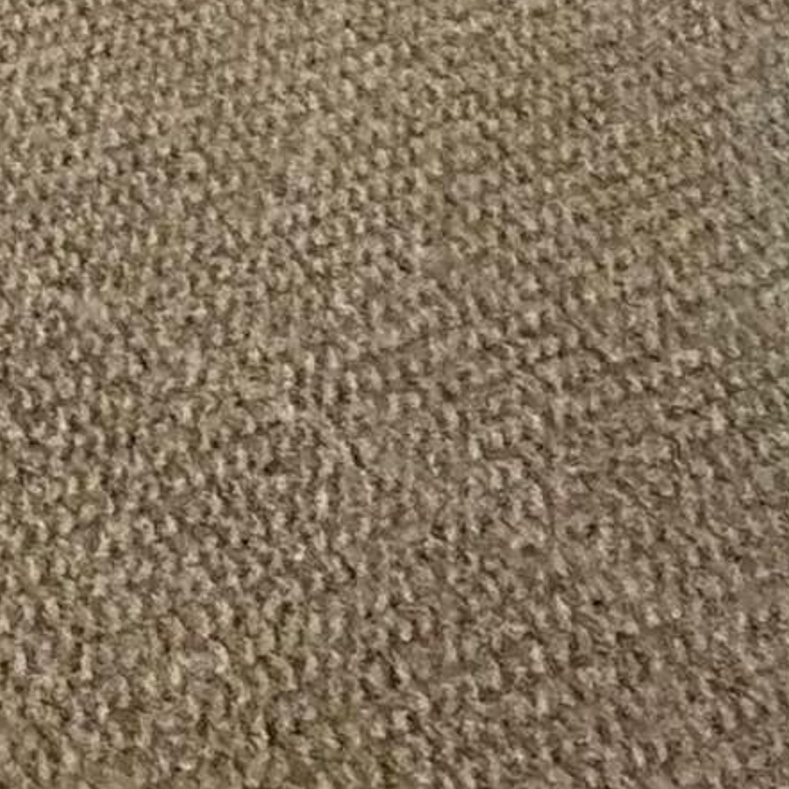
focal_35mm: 86
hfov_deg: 11.1
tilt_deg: -15.4
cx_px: -1642
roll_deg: +1.1
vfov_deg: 13.2
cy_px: -1251
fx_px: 2218
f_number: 2.2
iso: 400
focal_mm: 2.22
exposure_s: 1/60
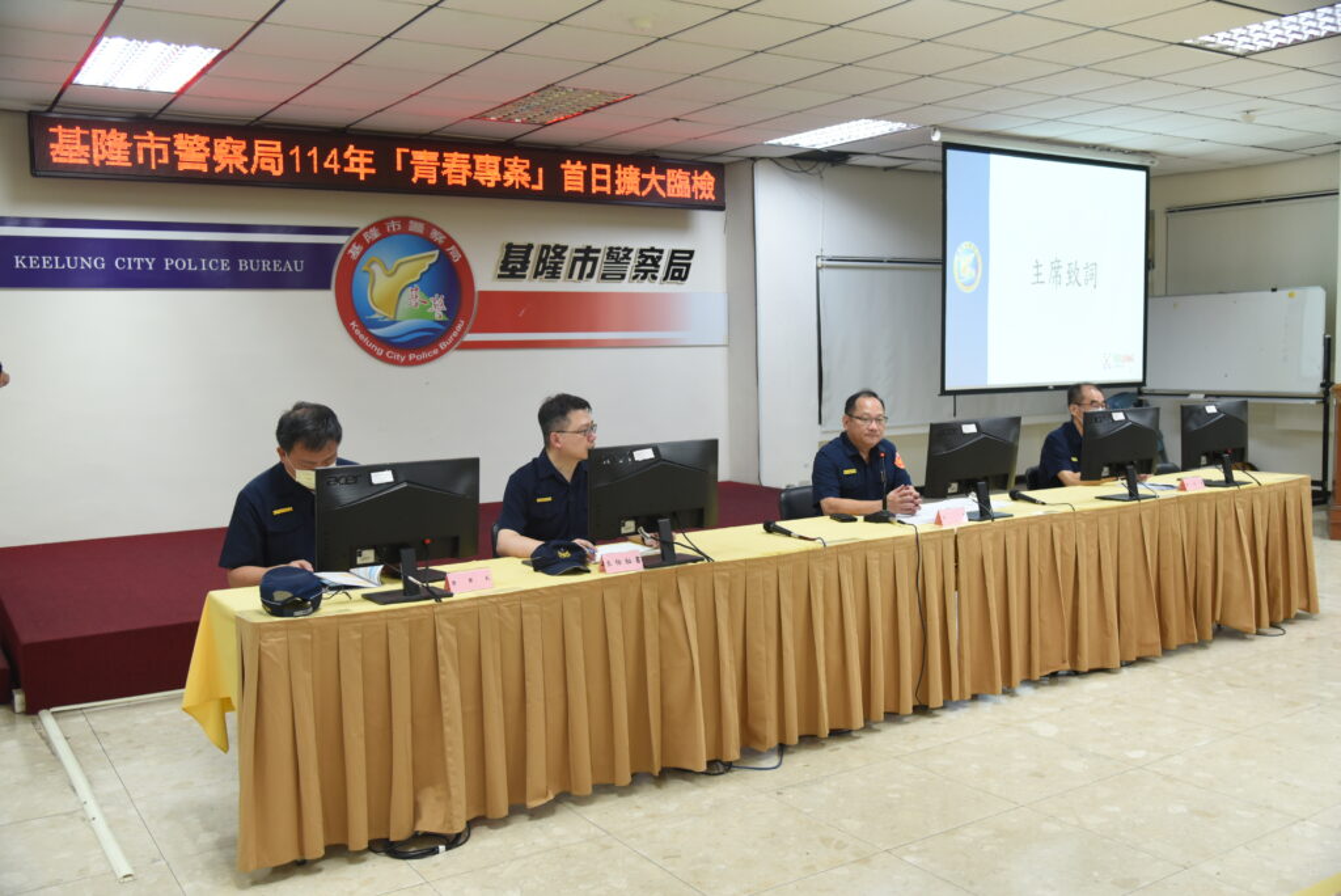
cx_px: 670
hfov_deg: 58.7
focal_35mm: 32
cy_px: 448
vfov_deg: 41.2
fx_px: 1193
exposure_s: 1/80
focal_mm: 32
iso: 1100
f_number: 4.5
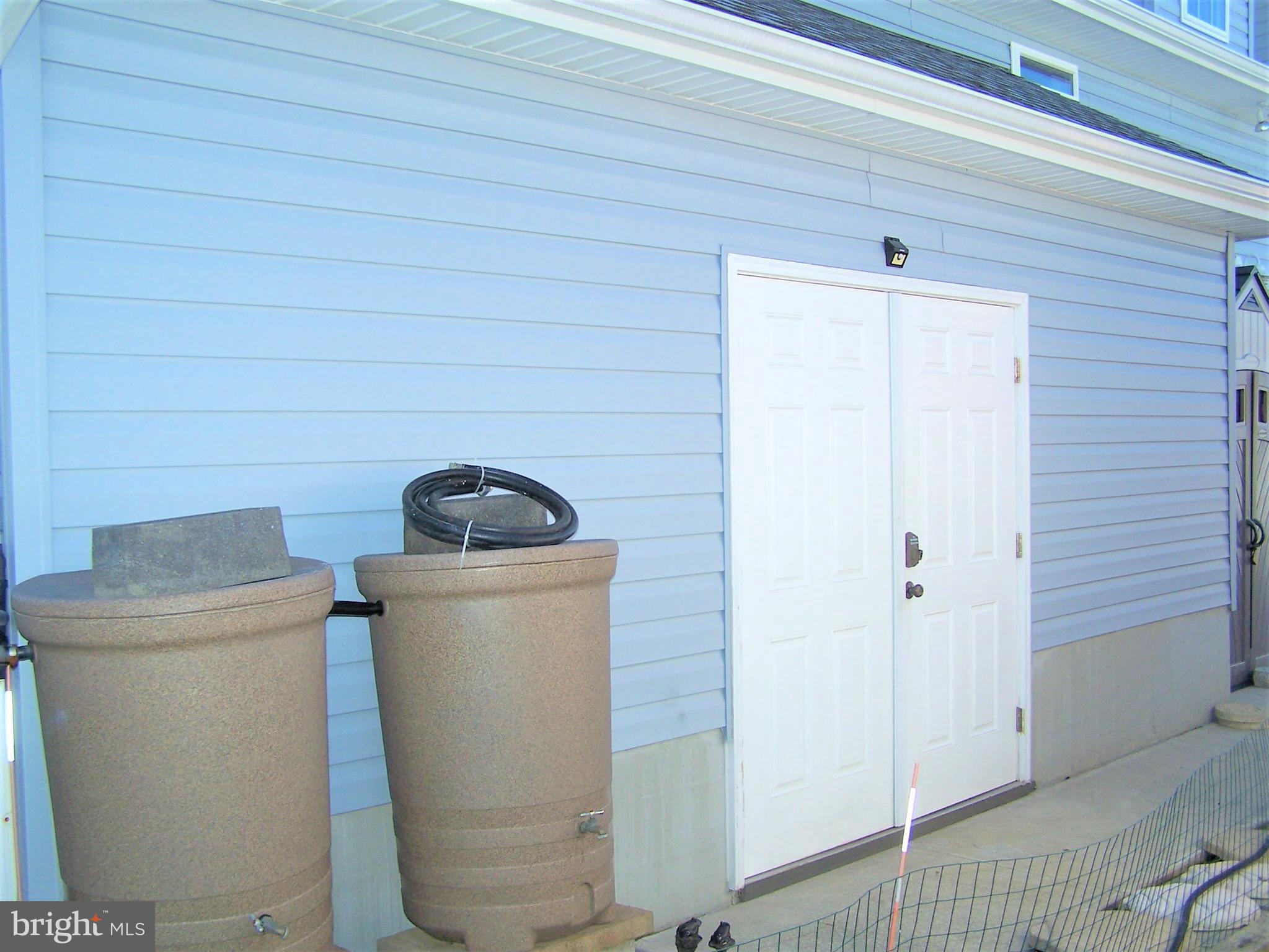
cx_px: 634
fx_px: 1393
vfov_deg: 37.7
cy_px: 476
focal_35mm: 38
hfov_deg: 49.0
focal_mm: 6.3
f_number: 2.8
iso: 80
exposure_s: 1/750
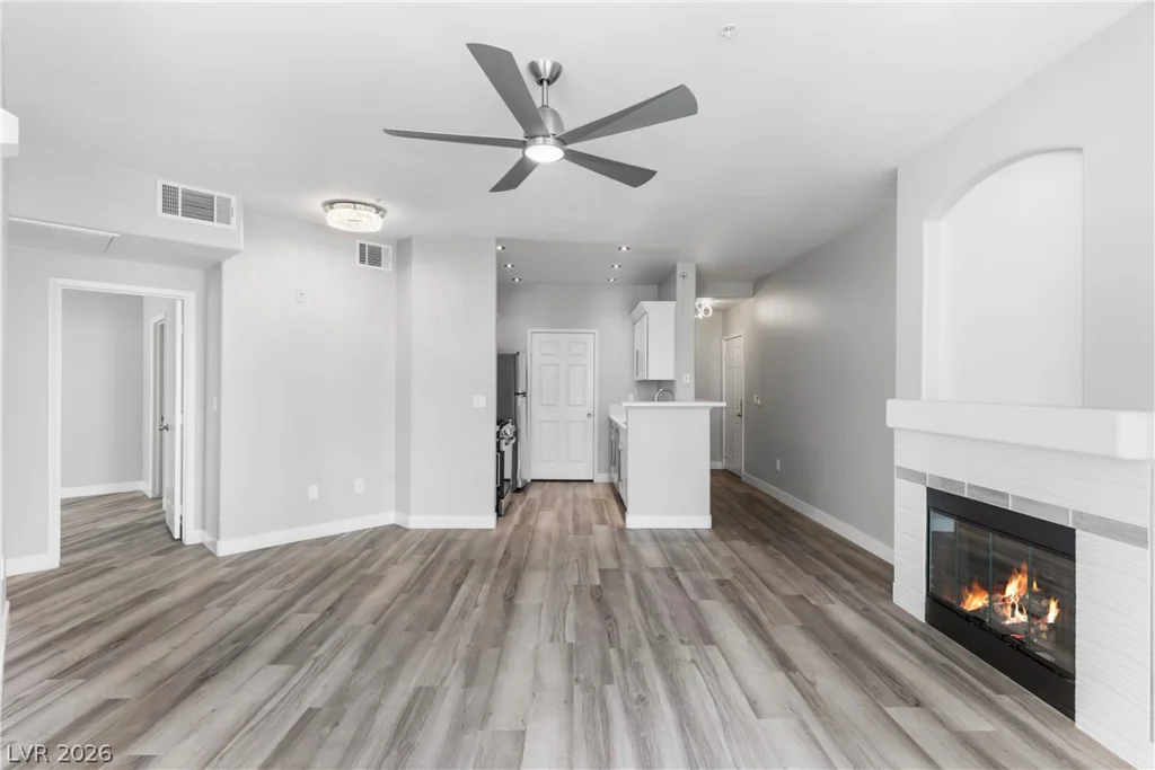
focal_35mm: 17
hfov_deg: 93.3
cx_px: 578
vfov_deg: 70.5
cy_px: 385
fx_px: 545
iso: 400
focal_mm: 17
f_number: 8
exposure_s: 1/3
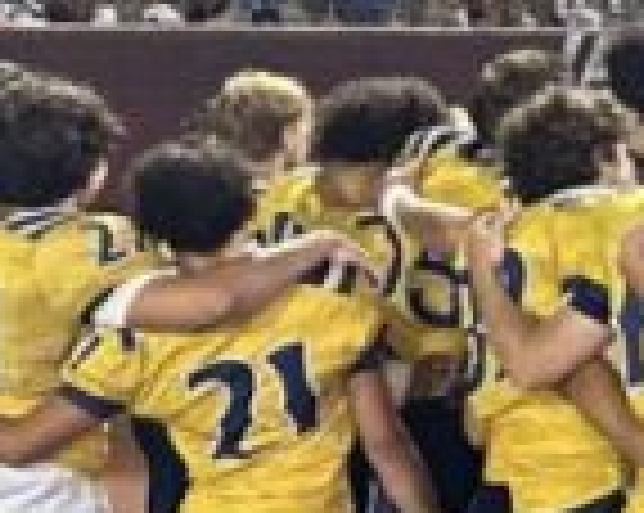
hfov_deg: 8.9
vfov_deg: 8.8
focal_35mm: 175
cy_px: 324
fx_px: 3331
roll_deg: -1.0
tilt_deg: -4.8
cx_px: 1970
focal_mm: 6.86
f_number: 1.78
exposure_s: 1/60
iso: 160
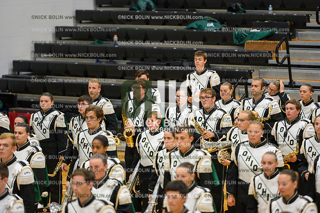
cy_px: 106
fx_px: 1778
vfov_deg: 6.9
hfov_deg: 10.3
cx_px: 160
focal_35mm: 200
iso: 1600
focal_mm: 200
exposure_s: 1/320
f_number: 2.8
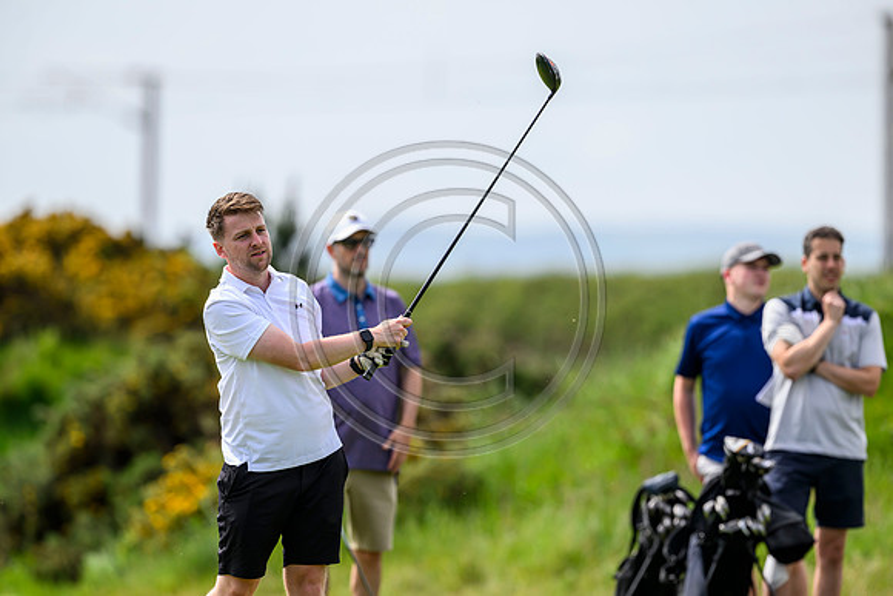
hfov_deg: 5.2
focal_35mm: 400
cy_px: 298
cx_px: 446
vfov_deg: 3.4
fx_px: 9924
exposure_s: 1/2500
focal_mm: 400
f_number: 4
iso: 500
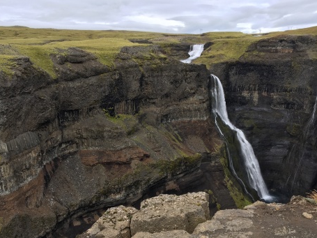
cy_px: 142
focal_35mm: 35
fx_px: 320
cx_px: 172
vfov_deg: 40.5
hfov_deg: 52.6
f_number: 2.2
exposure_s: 1/499
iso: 25
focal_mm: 4.15
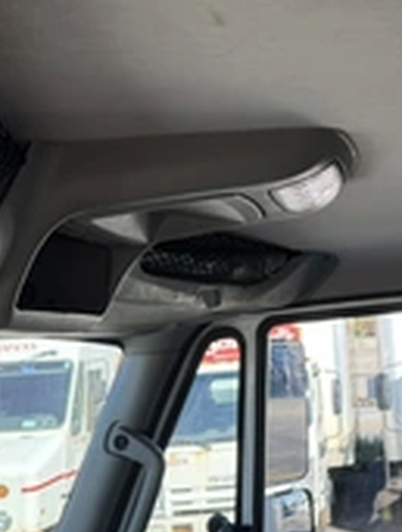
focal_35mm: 56
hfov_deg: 24.7
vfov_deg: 34.3
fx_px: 864
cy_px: 243
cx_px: 421
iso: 100
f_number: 1.78
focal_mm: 6.76
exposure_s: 1/1018
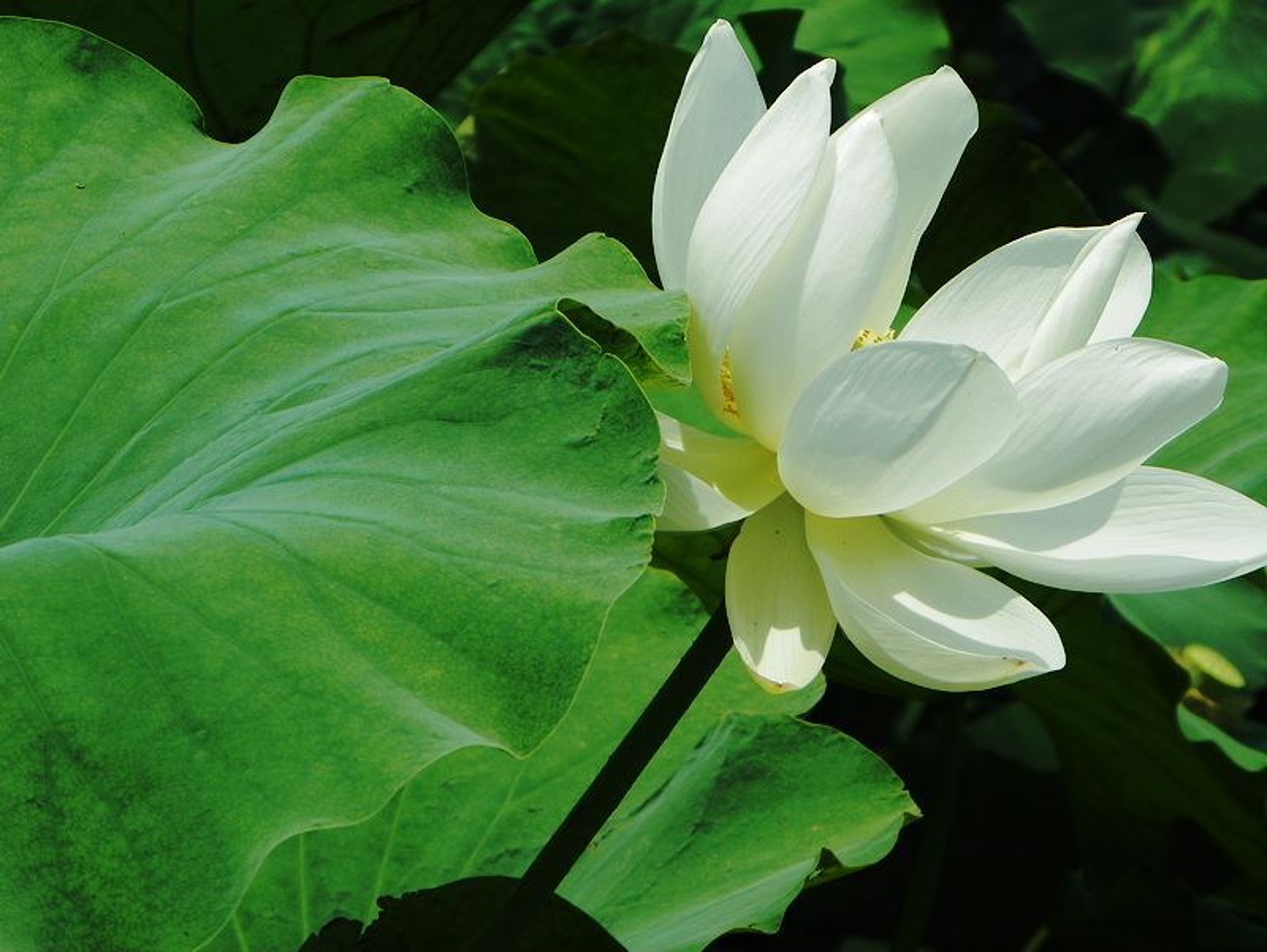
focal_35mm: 162
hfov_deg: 12.2
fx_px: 5933
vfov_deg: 9.2
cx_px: 634
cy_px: 476
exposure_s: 1/640
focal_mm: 28.8
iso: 64
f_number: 4.5
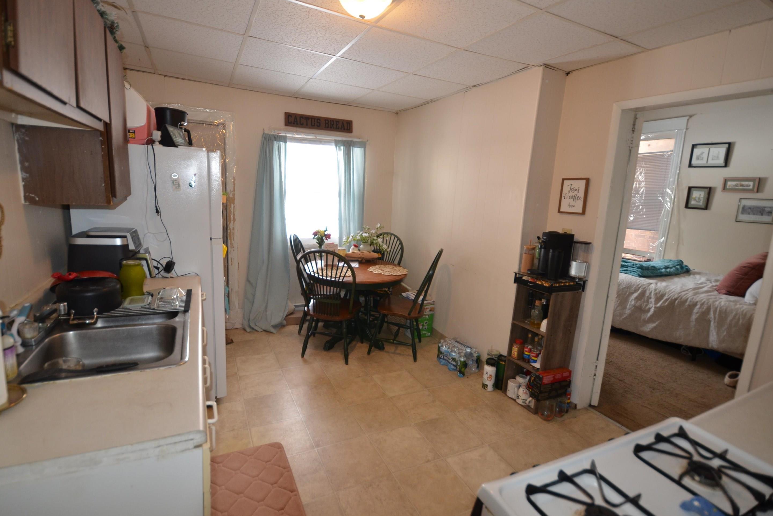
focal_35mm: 16
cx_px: 374
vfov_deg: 73.7
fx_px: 344
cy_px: 246
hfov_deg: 96.7
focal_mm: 10
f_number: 3.5
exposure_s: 1/60
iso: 450
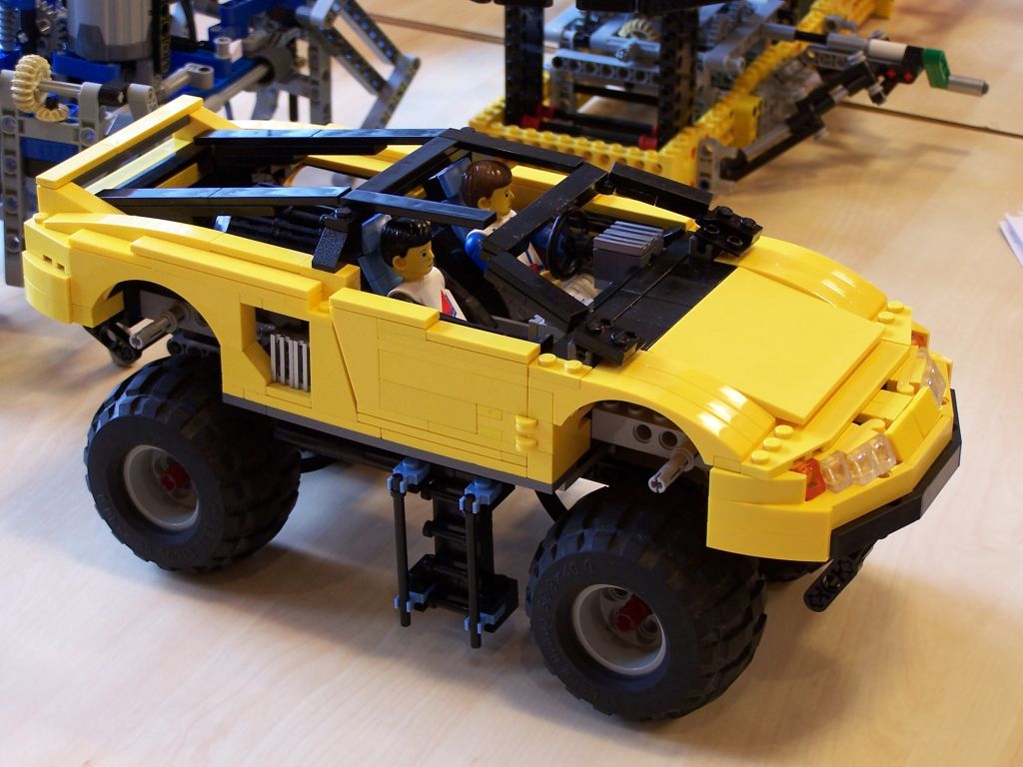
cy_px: 384
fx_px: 2216
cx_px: 512
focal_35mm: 75
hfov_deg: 26.0
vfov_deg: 19.6
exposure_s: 1/10
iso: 80
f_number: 3.2
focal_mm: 12.4
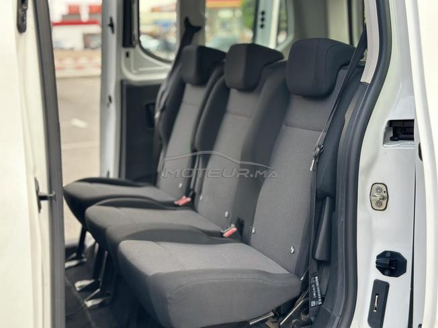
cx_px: 219
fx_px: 607
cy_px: 164
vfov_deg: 30.3
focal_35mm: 48
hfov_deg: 39.7
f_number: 1.78
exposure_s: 1/150
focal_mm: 6.86
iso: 80
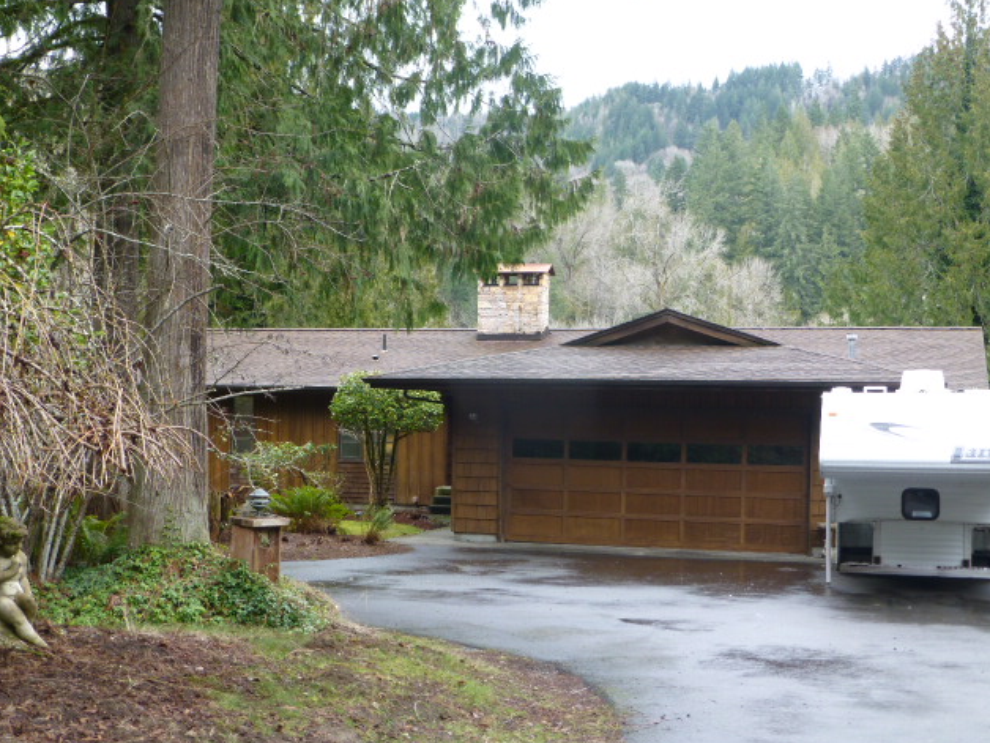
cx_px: 501
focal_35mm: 52
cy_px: 371
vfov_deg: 28.0
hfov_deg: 36.8
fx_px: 1487
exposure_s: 1/60
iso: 160
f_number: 4.4
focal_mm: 9
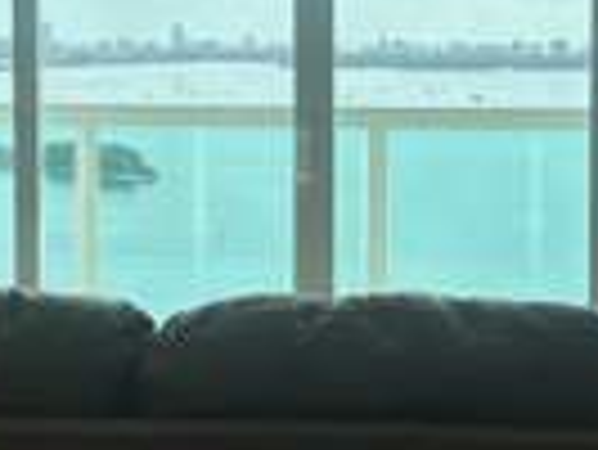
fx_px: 1625
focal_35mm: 94
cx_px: 369
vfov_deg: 15.7
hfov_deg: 20.8
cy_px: 112
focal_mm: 5.96
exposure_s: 1/3448
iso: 50
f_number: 1.6
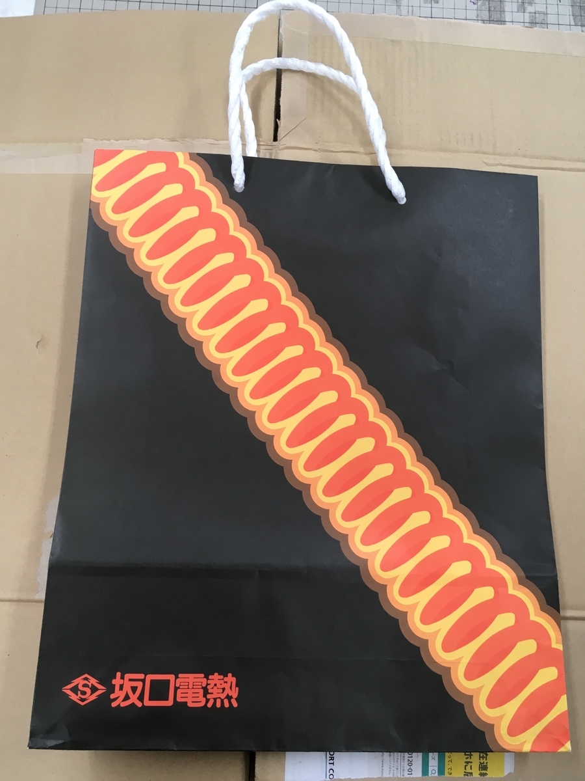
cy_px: 390
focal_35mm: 29
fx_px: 653
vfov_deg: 61.7
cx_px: 292
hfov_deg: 48.2
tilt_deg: -77.0
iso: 50
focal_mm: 4.15
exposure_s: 1/30
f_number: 2.2
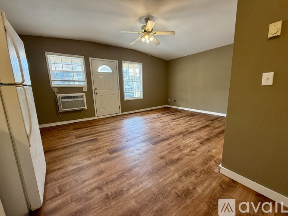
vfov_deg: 85.7
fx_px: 116
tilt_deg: -10.4
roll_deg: +1.7
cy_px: 108
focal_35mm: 14
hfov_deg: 102.1
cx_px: 144
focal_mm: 2.22
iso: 200
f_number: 2.2
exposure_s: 1/120
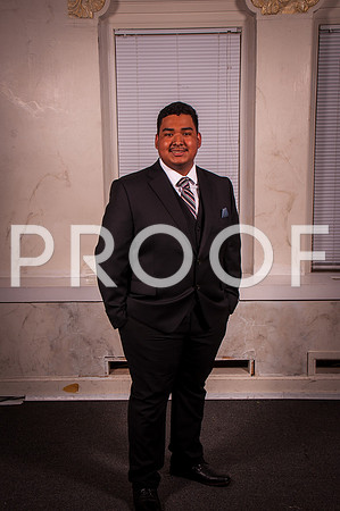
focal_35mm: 52
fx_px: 745
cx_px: 170
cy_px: 256
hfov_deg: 25.7
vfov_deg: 37.9
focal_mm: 35
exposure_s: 1/125
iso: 200
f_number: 14
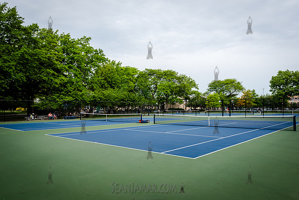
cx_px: 150
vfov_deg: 48.8
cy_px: 109
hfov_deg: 68.5
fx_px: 220
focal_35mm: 26
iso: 200
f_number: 8
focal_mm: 24
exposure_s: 1/320
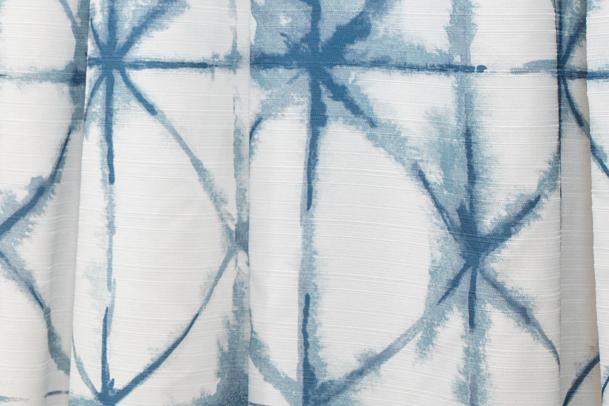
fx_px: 1776
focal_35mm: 105
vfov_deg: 13.0
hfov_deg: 15.0
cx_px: -676
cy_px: 339
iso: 500
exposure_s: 1/60
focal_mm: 17
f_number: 5.6
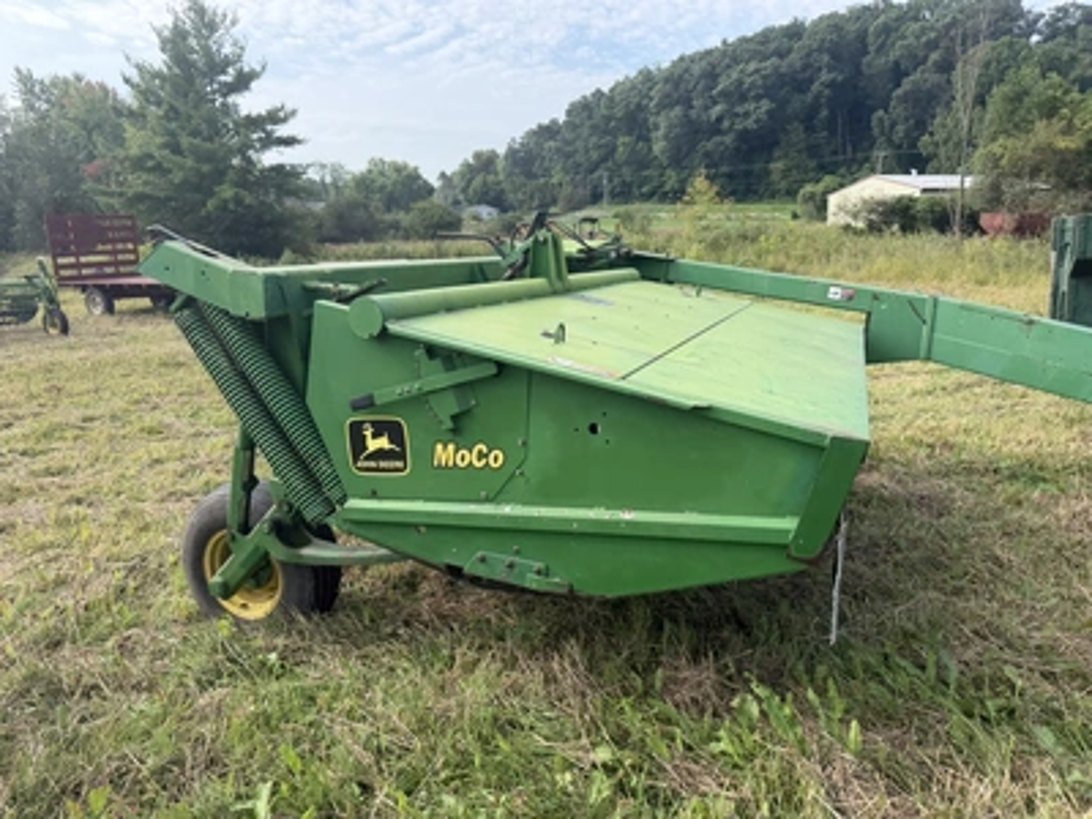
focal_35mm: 24
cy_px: 410
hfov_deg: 71.6
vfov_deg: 56.8
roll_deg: +1.9
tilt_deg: -7.8
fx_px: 757
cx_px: 546
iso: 125
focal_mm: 6.76
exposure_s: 1/3145
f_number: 1.78
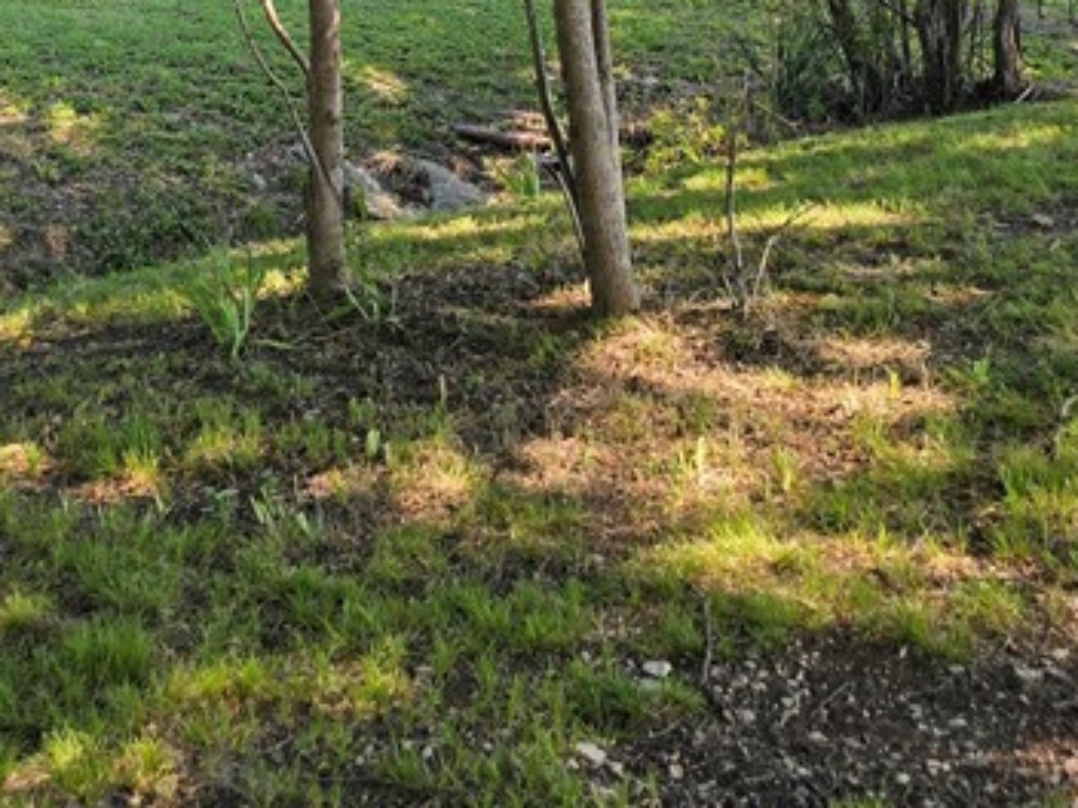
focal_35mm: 67
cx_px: 346
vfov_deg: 20.4
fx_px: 2086
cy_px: -181
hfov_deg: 28.7
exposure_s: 1/229
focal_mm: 6.3
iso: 12
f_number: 1.7
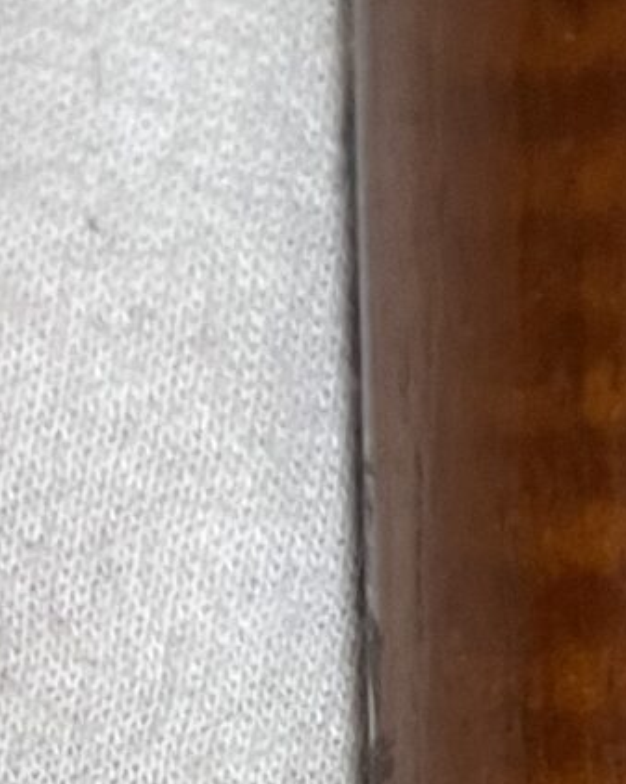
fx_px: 3570
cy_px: 2211
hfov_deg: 9.7
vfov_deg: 10.0
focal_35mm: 154
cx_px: 934
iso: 125
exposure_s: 1/50
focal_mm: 5.1
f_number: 1.6
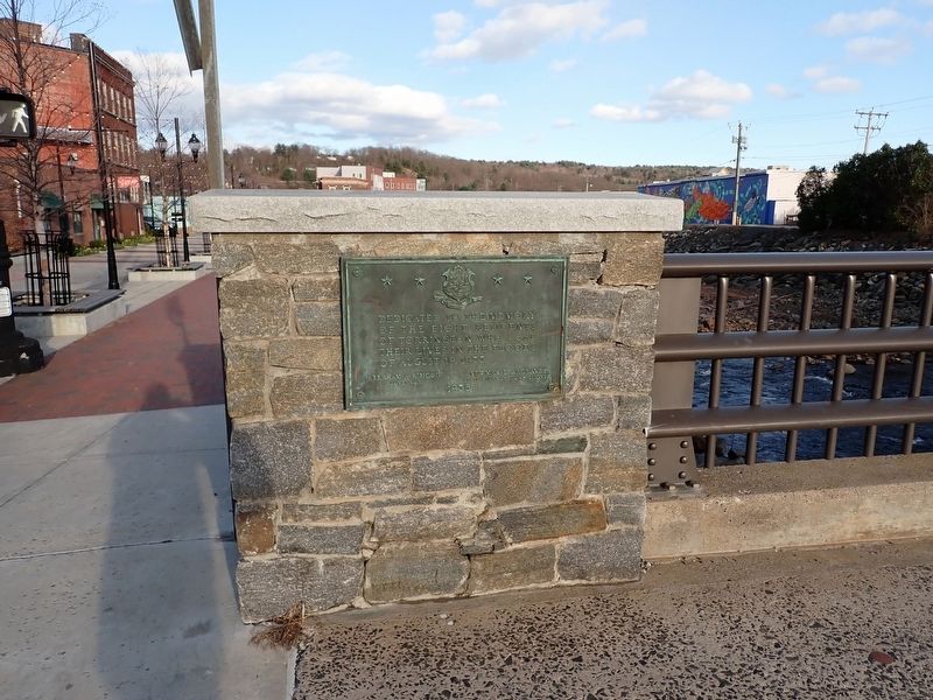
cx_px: 466
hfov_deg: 69.4
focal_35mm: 25
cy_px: 350
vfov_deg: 54.9
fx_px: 674
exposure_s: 1/800
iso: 100
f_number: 2.8
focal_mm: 4.5
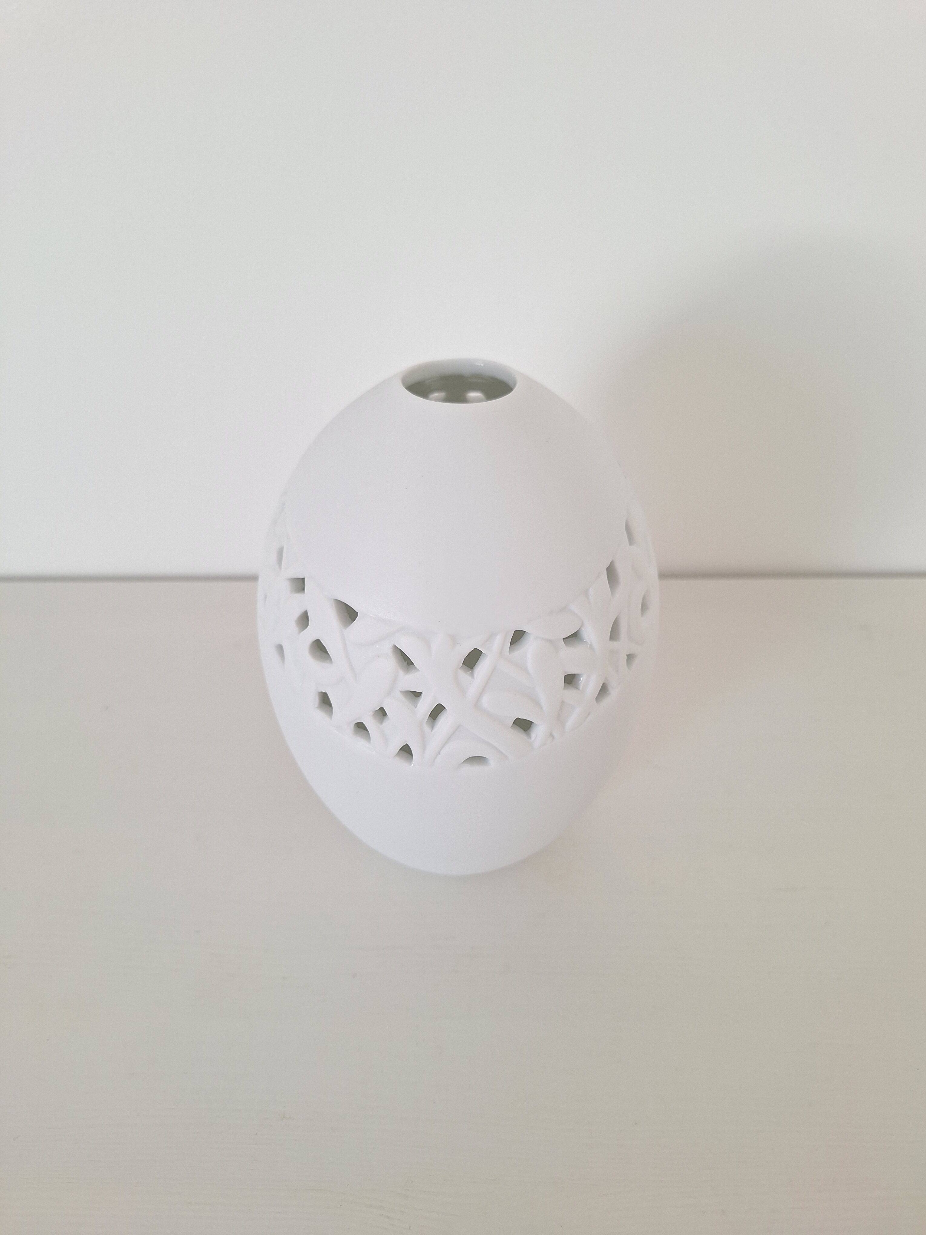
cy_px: 618
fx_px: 820
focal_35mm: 23
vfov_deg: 73.9
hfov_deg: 58.9
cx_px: 463
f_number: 1.8
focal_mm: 5.54
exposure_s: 1/100
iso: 64
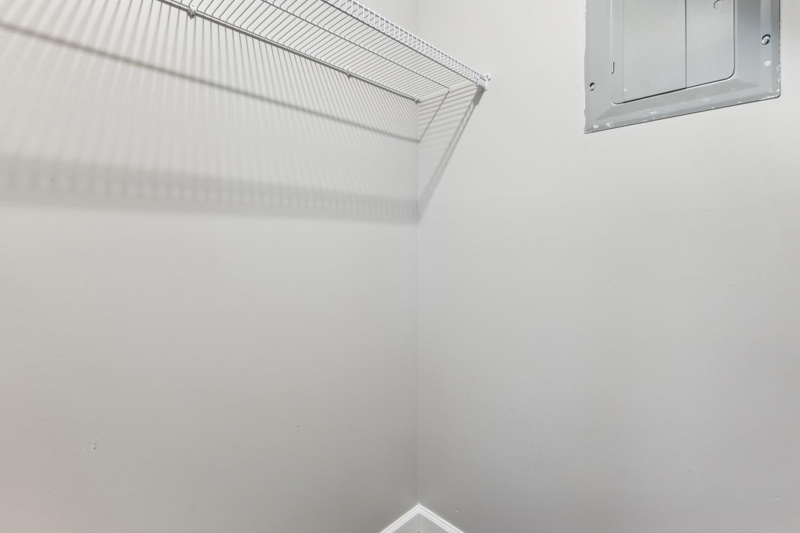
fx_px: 355
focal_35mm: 16
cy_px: 250
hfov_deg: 96.5
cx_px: 439
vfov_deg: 73.6
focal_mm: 14
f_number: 8
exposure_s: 1/1.67
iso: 100
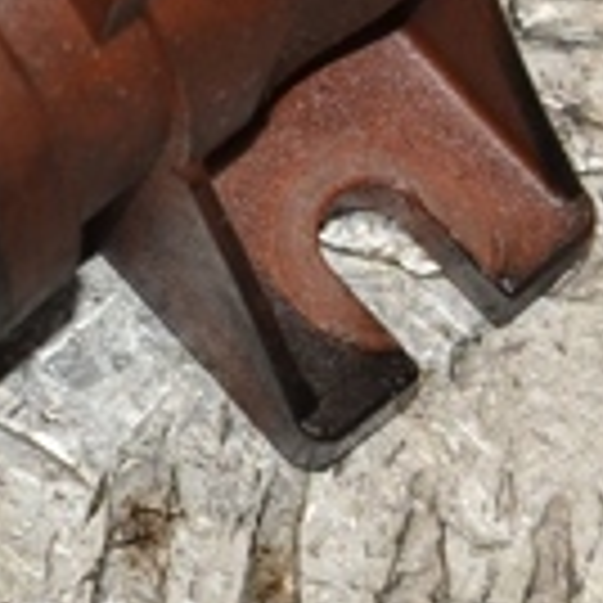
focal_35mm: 561
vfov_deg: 3.1
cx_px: -14
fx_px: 11056
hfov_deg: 3.1
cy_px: -225
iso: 800
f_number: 9
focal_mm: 92
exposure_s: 1/200
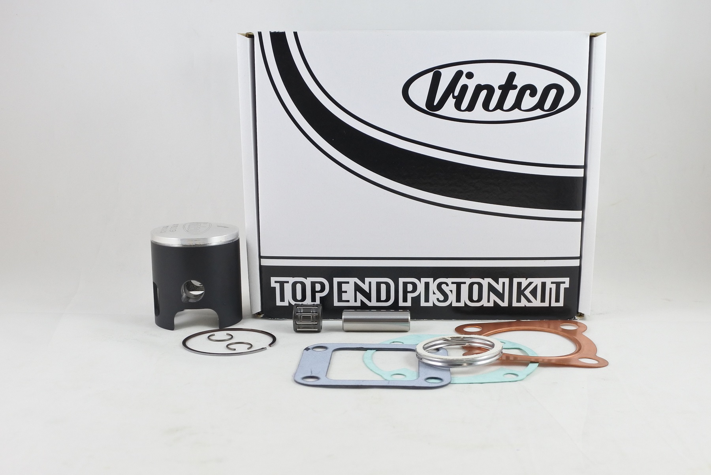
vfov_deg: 38.9
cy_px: 238
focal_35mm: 34
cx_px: 356
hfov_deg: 55.8
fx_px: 672
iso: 450
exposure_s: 1/125
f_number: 4
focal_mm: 12.8
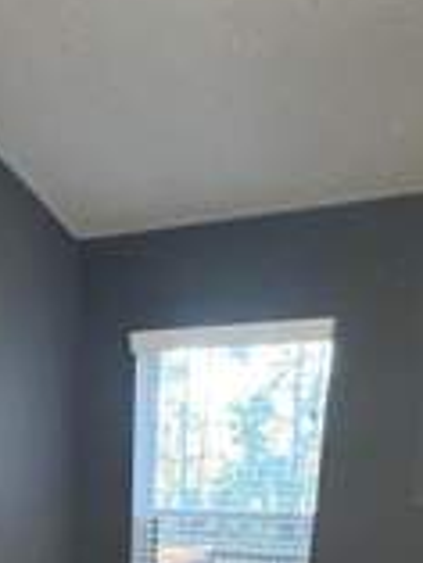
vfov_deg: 25.1
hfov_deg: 25.3
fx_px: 927
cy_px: 861
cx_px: 90
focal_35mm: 57
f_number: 2.2
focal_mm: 2.22
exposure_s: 1/40
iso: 800
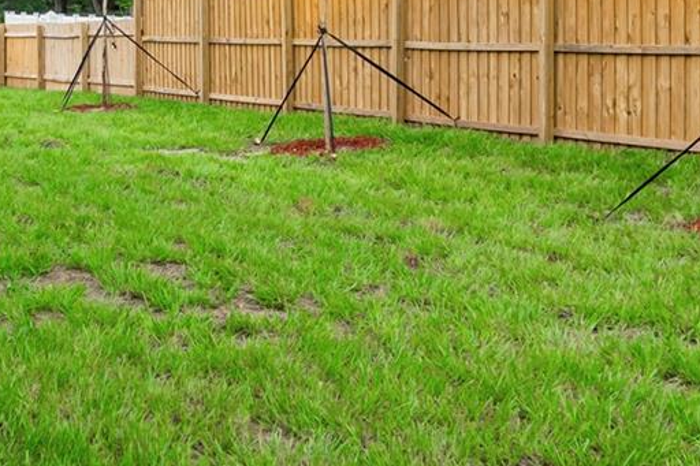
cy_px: -30
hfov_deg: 26.7
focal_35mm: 75
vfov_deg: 17.6
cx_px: 182
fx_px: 1458
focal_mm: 16
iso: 320
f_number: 7.1
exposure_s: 1/500
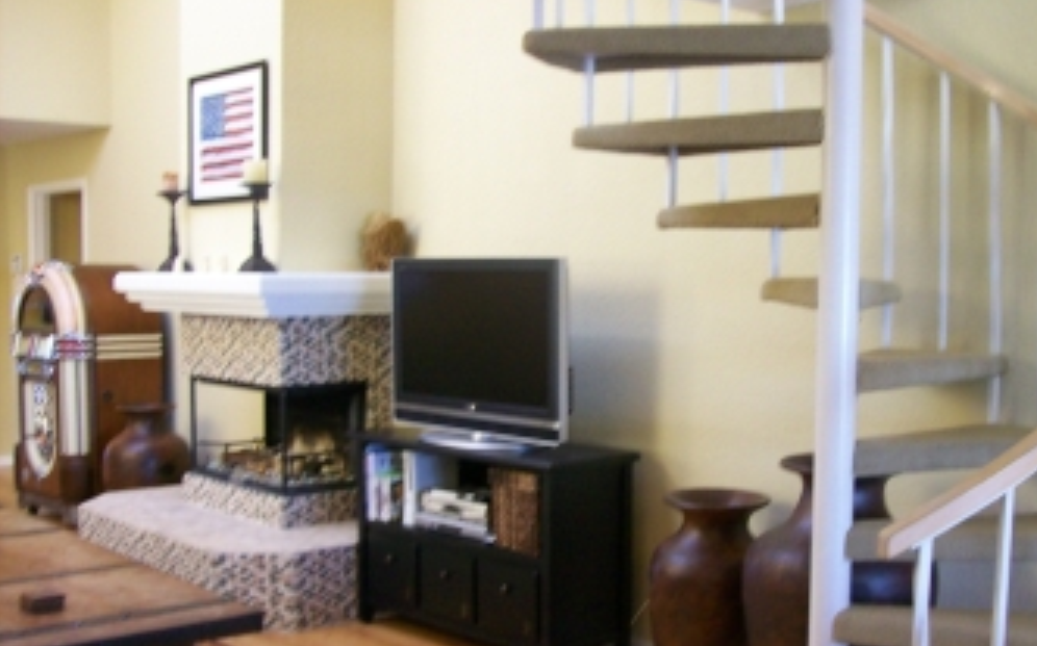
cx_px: 622
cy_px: 390
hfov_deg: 43.3
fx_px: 1299
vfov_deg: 27.9
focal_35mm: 46
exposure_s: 1/23.4
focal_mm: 6
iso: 160
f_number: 2.7
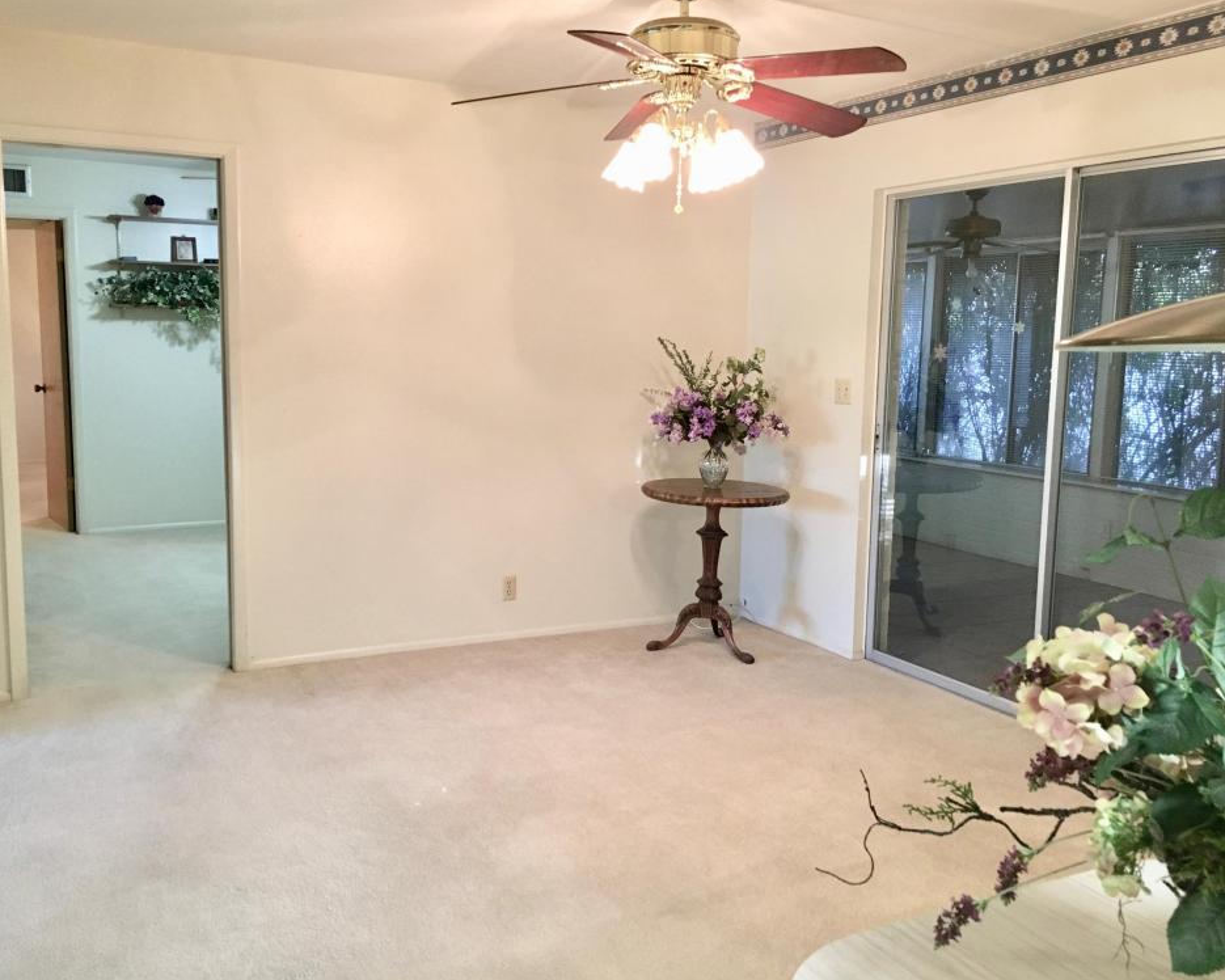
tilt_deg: -7.6
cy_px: 478
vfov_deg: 47.1
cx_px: 576
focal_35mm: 31
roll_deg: -1.8
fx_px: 1124
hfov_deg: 57.1
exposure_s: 1/30
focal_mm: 4.15
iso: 125
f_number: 2.2
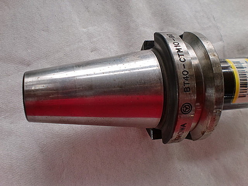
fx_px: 251
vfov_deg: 40.7
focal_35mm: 35
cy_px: 93
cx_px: 124
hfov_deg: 52.6
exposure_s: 1/60
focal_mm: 6.3
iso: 64
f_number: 3.1
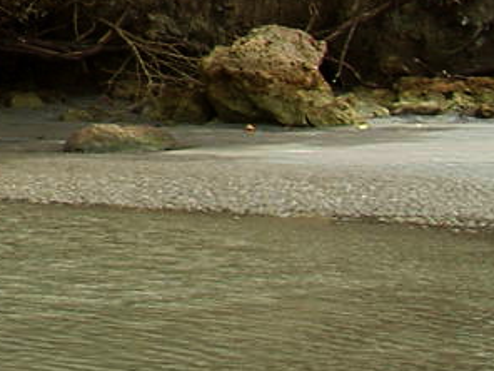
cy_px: -304
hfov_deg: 8.5
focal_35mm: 211
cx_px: -746
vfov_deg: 6.9
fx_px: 3011
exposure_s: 1/125
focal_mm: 8
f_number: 4.7
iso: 100
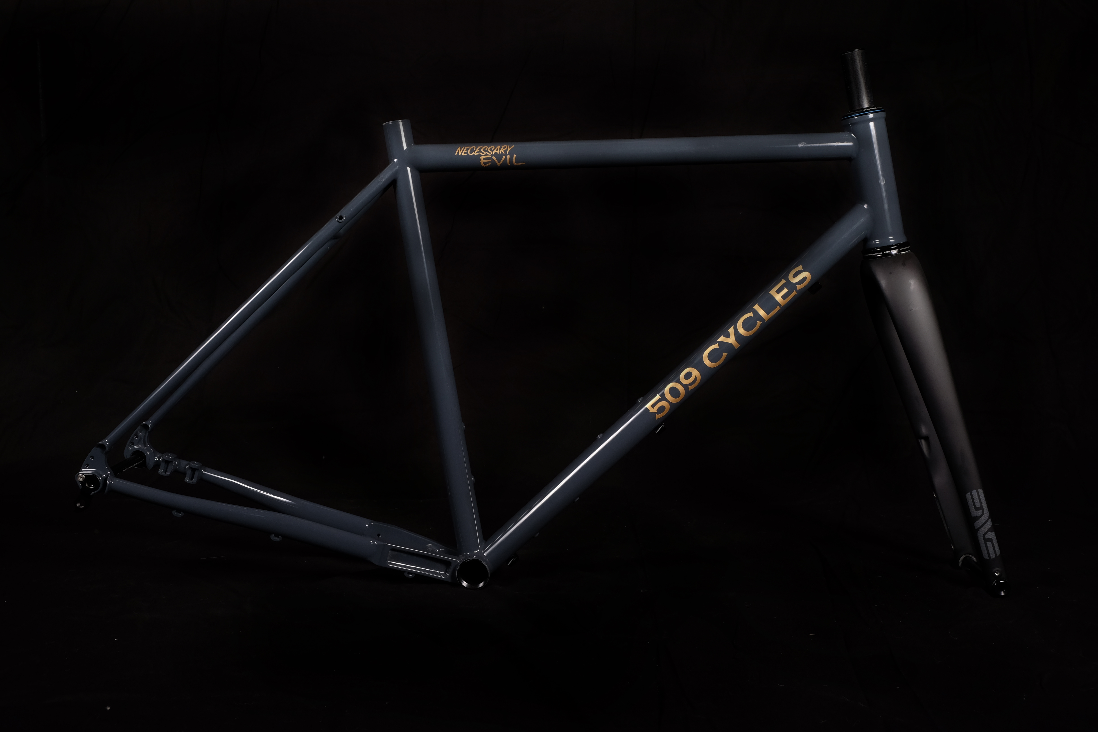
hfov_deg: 53.1
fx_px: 1098
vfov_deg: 36.9
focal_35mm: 36
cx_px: 549
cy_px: 366
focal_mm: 24.3
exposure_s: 1/180
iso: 400
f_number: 8
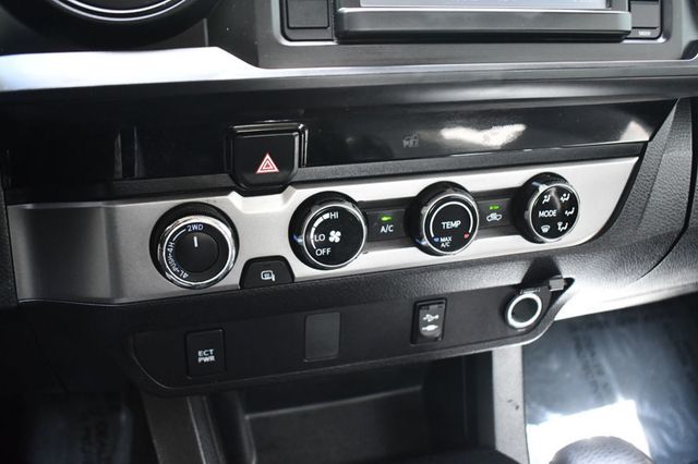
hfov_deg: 55.8
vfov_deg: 38.8
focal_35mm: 34
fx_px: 659
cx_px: 349
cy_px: 232
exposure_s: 1/125
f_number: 3.8
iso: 2200
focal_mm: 23
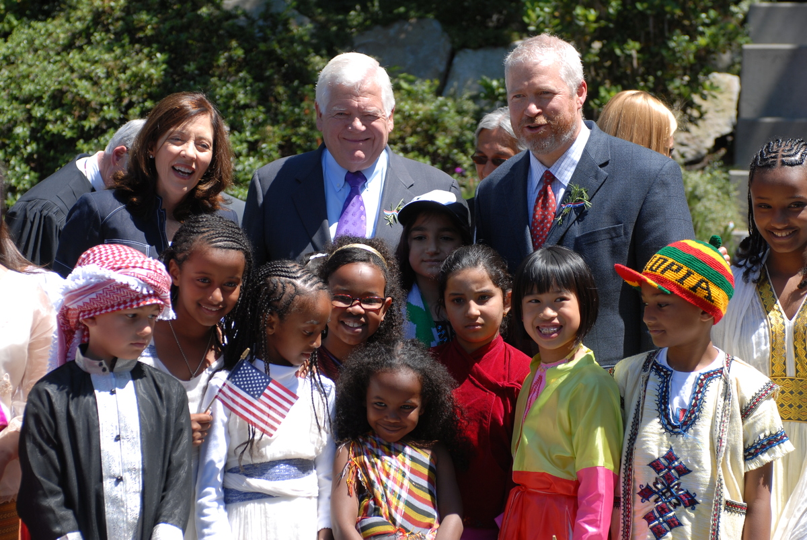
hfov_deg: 24.2
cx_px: 404
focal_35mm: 84
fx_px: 1885
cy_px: 270
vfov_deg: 16.3
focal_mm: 56
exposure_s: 1/350
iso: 100
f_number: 5
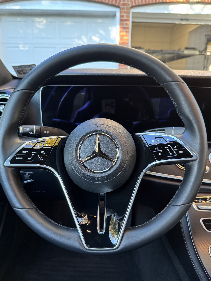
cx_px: 102
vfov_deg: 67.3
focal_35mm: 26
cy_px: 147
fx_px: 211
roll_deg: +1.6
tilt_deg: -17.8
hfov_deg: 53.0
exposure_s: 1/60
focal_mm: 6.76
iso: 200
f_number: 1.78
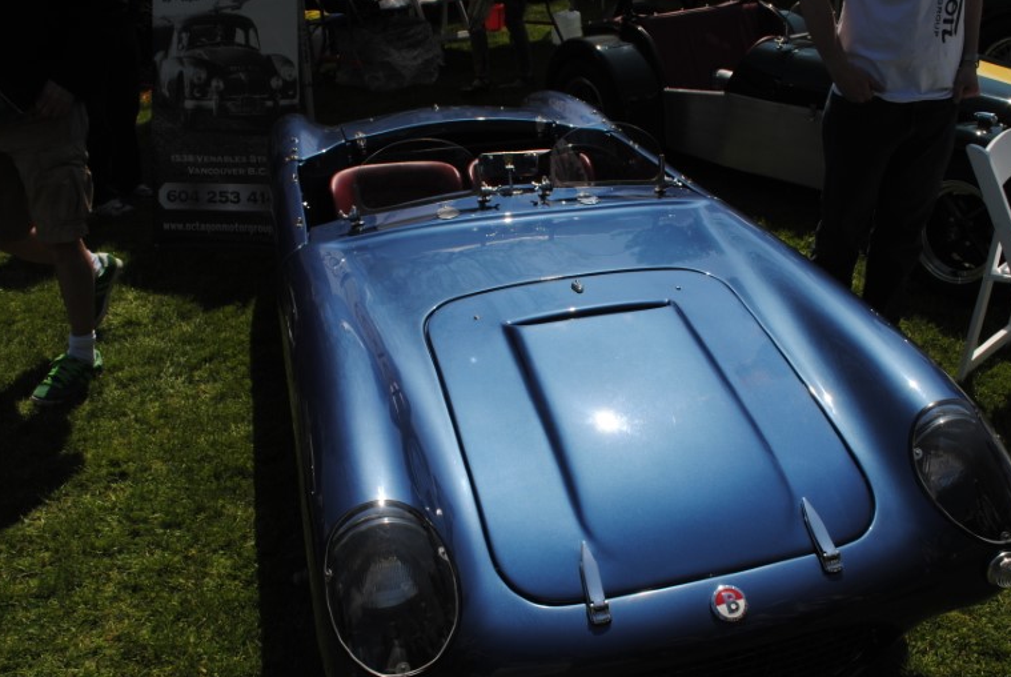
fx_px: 900
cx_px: 541
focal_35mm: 32
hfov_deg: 58.6
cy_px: 397
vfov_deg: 41.1
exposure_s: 1/320
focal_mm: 18
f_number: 11
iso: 100
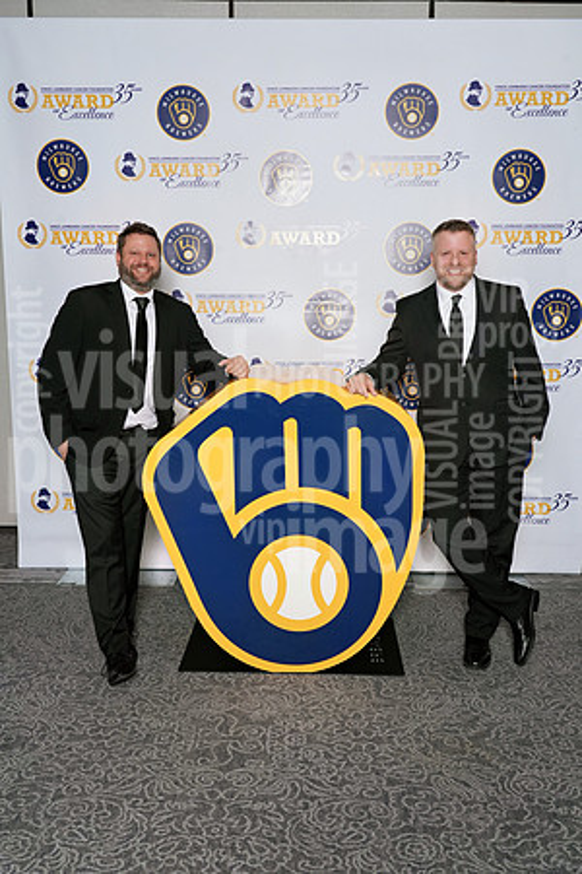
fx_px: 849
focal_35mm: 35
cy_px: 437
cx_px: 291
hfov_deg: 37.9
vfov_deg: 54.4
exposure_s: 1/125
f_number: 8
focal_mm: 35
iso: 400
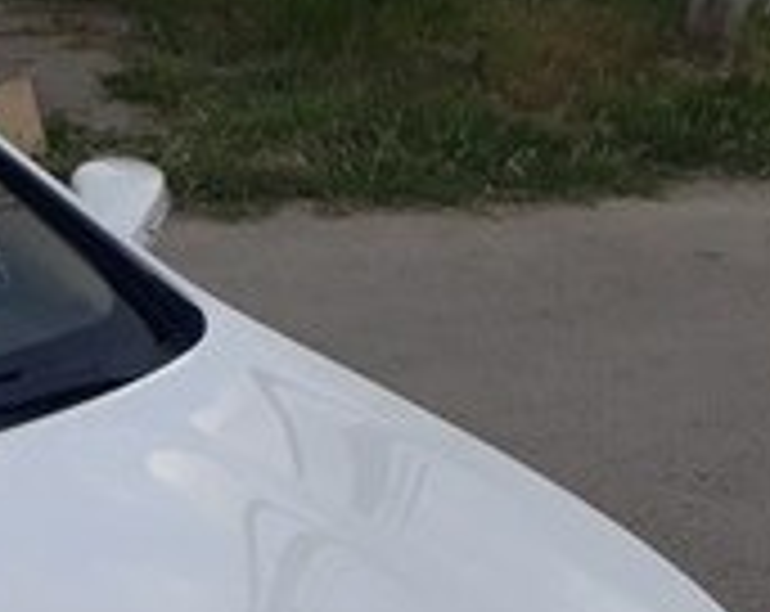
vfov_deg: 14.3
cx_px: -306
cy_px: 857
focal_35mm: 102
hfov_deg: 17.4
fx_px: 2319
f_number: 1.9
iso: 40
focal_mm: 3.6
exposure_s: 1/471
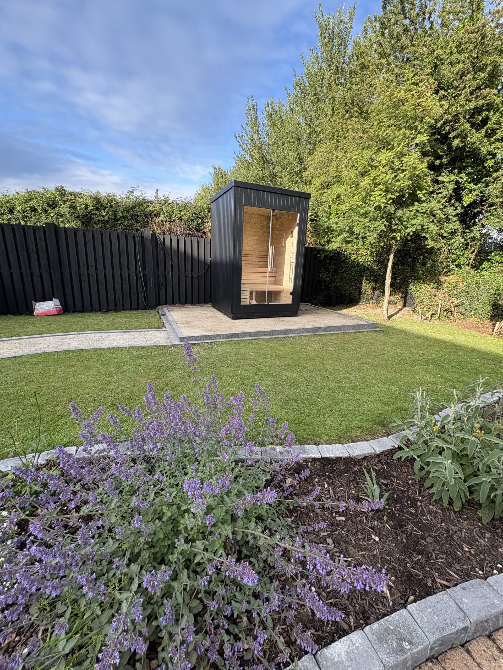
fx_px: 271
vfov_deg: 102.1
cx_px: 252
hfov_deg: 85.7
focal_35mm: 14
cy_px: 335
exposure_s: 1/399
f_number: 2.2
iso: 64
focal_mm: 2.22
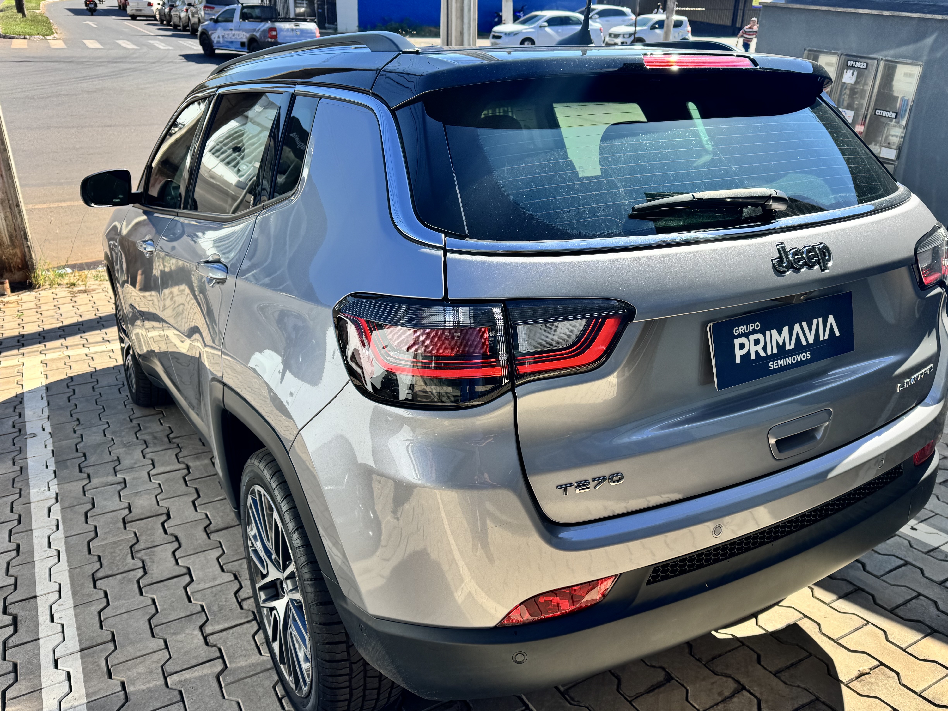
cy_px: 343
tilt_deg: -26.3
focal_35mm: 28
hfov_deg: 63.4
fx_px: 767
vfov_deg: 49.7
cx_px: 503
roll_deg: -2.8
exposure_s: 1/1721
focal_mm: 6.76
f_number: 1.78
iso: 80
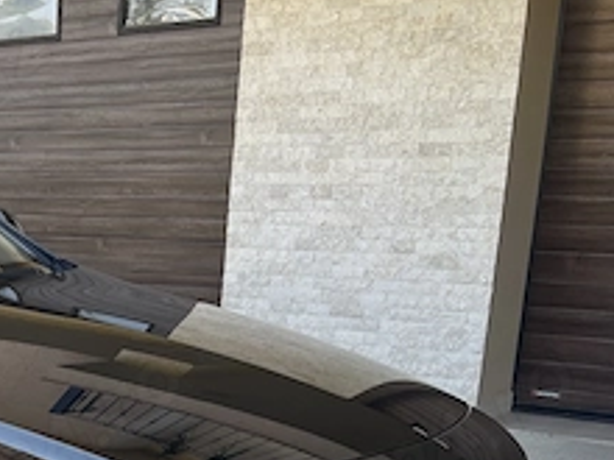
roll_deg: +1.5
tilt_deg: -17.0
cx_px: -195
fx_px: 1259
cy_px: 521
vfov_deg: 19.7
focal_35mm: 71
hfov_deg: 23.9
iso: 40
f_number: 1.6
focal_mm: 5.1
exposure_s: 1/241
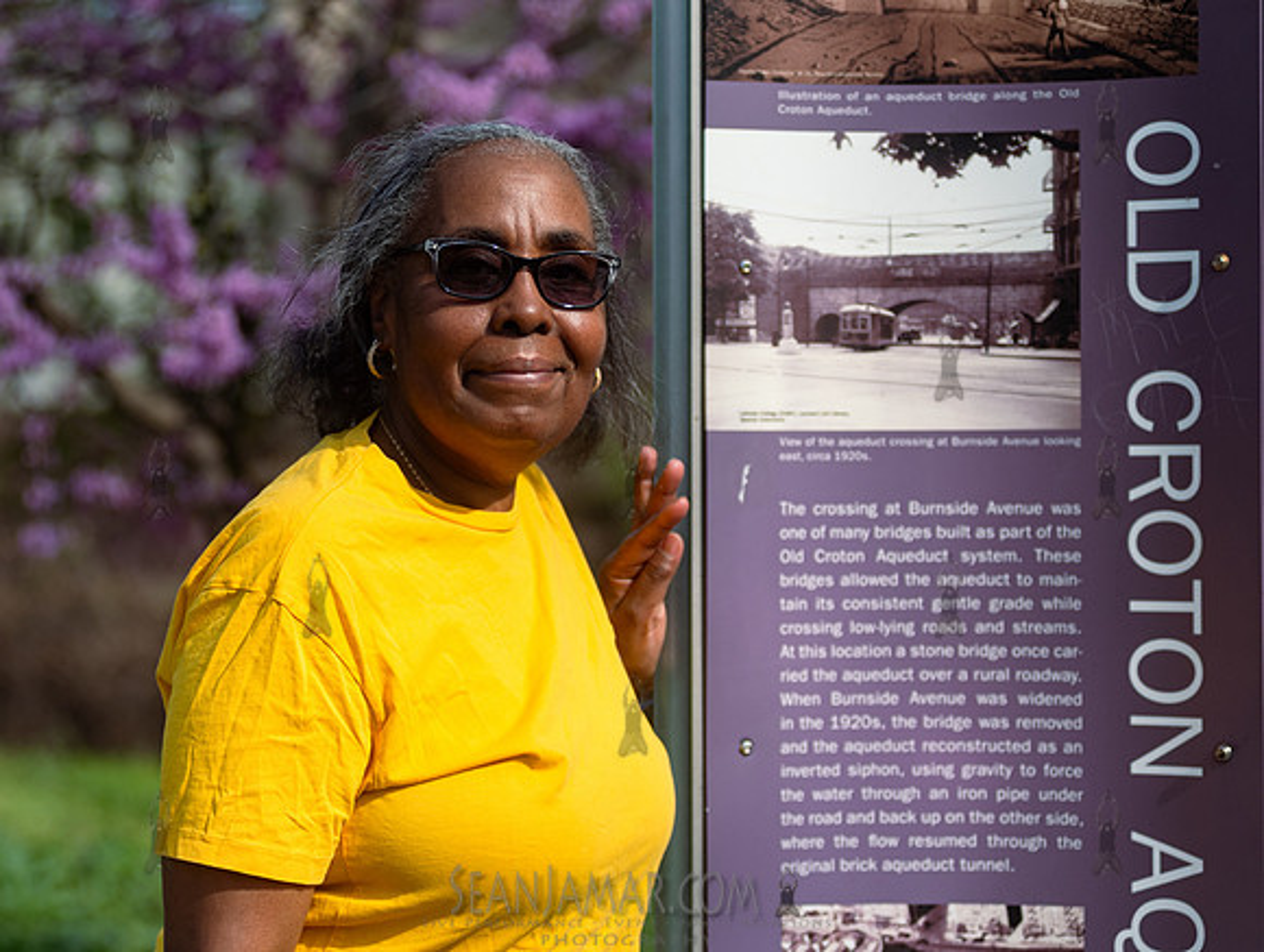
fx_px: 3635
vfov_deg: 14.9
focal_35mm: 99
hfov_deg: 19.7
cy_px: 427
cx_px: 468
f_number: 3.2
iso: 200
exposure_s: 1/4000
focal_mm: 80
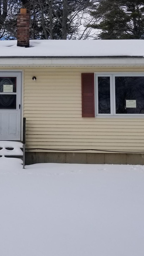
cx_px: 7
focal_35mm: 59
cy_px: 100
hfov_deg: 19.9
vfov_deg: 35.3
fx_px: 400
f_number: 1.7
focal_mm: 4.25
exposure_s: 1/2704
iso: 50
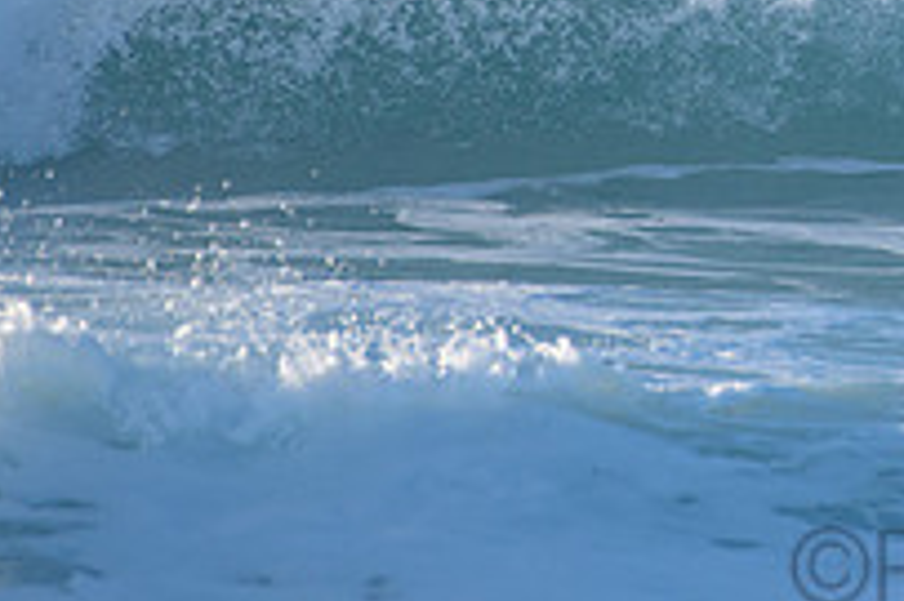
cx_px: 1139
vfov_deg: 0.9
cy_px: -212
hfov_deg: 1.3
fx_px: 38764
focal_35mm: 1545
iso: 560
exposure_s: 1/2000
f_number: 5.6
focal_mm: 500
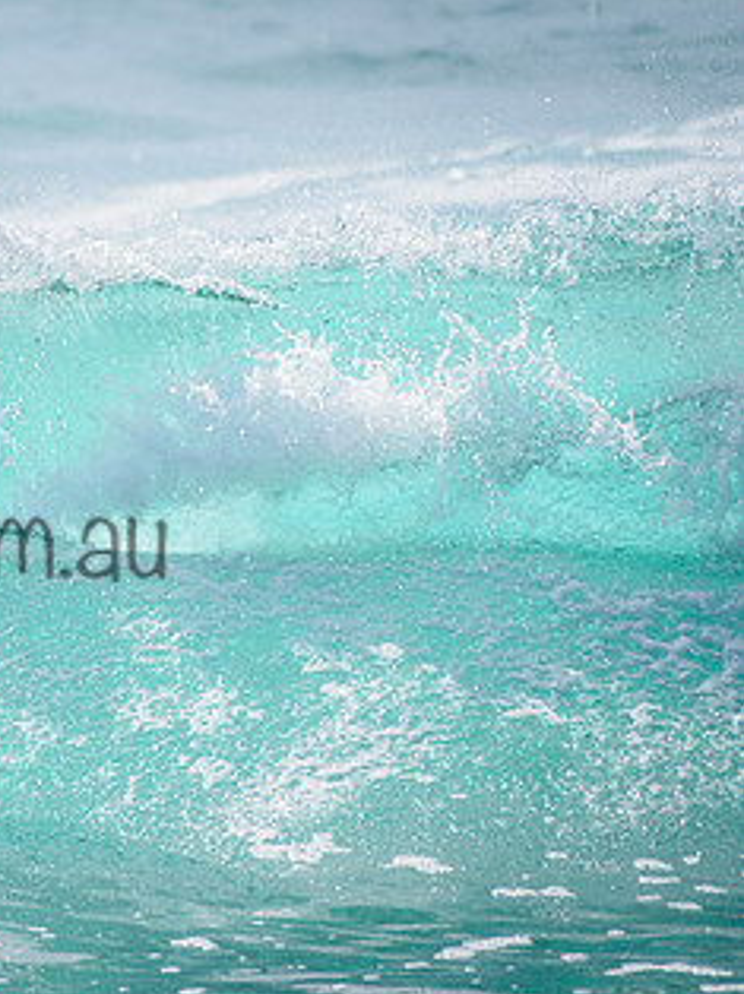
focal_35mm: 1089
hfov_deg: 1.4
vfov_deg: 1.8
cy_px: 390
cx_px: -322
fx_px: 31250
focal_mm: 500
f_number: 5.6
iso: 125
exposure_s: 1/2000
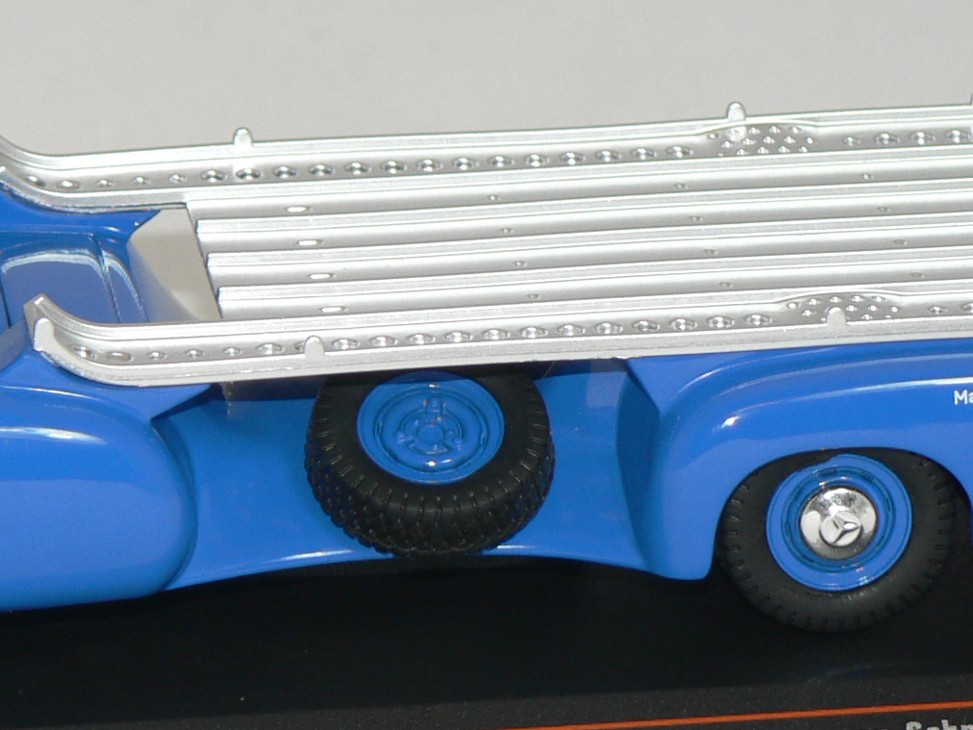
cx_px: 242
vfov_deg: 5.0
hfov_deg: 6.7
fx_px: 8320
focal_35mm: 296
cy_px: 375
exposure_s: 1/60
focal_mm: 19.5
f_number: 3.2
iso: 80
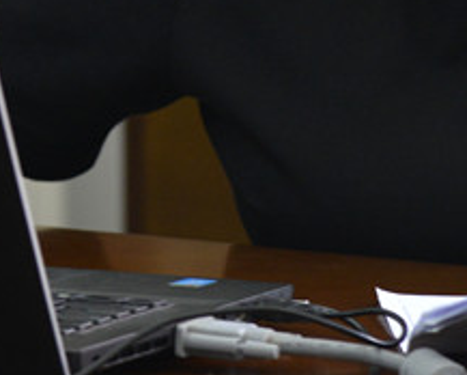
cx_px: 372
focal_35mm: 519
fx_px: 7180
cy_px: -277
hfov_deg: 3.7
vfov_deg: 3.0
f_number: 5
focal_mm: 120
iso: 1000
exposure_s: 1/80
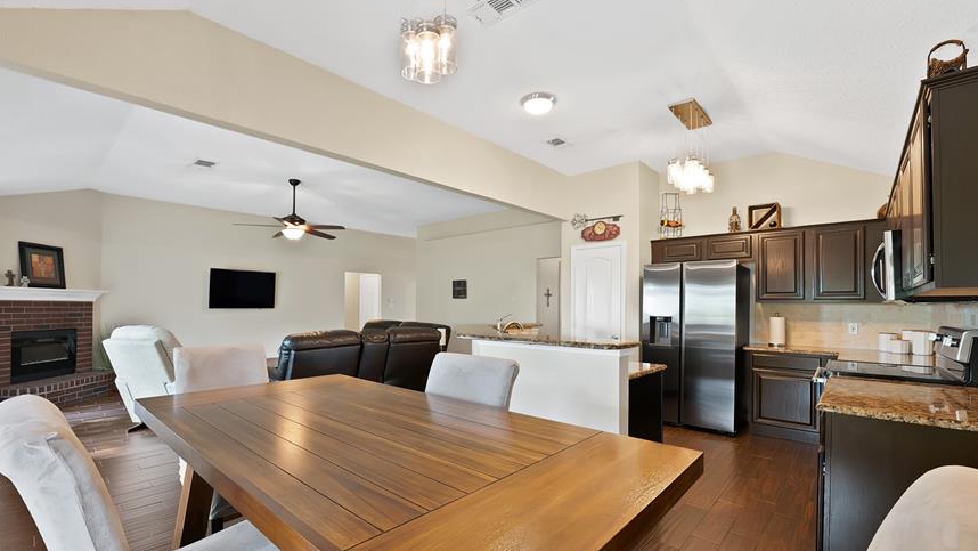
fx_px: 389
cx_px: 466
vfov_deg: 69.7
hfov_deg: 102.9
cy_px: 337
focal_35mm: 15
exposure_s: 1/1.67
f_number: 9
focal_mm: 12
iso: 640
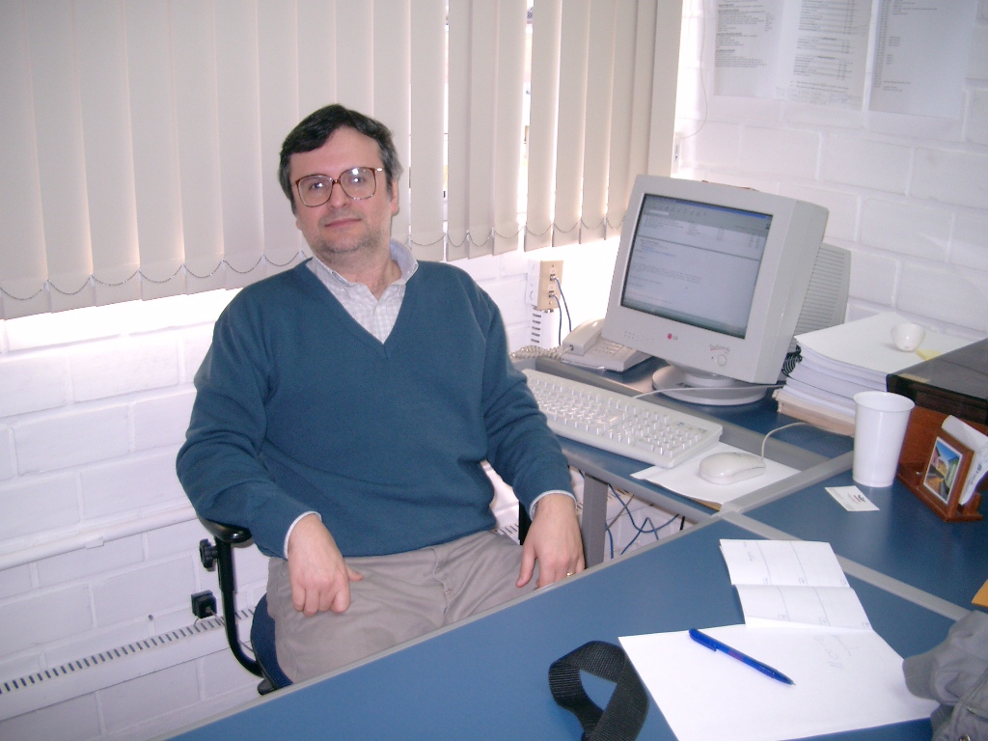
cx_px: 494
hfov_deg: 50.1
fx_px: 1056
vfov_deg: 38.7
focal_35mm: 37
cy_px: 370
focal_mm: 7.6
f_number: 2.6
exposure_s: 1/60
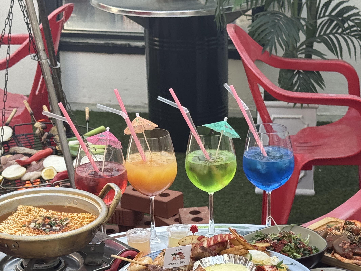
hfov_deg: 21.5
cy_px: 207
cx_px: 168
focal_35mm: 91
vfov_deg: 16.1
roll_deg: -1.6
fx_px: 949
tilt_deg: -20.6
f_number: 1.78
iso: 64
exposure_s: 1/715
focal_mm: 6.76
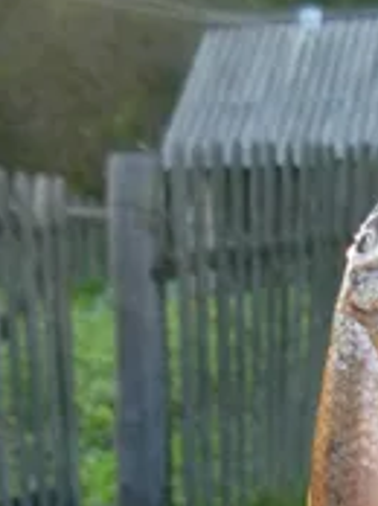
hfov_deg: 12.6
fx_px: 1635
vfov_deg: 16.5
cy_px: 672
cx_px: 544
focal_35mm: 112
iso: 79
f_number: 2.9
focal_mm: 6.3
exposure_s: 1/82.9
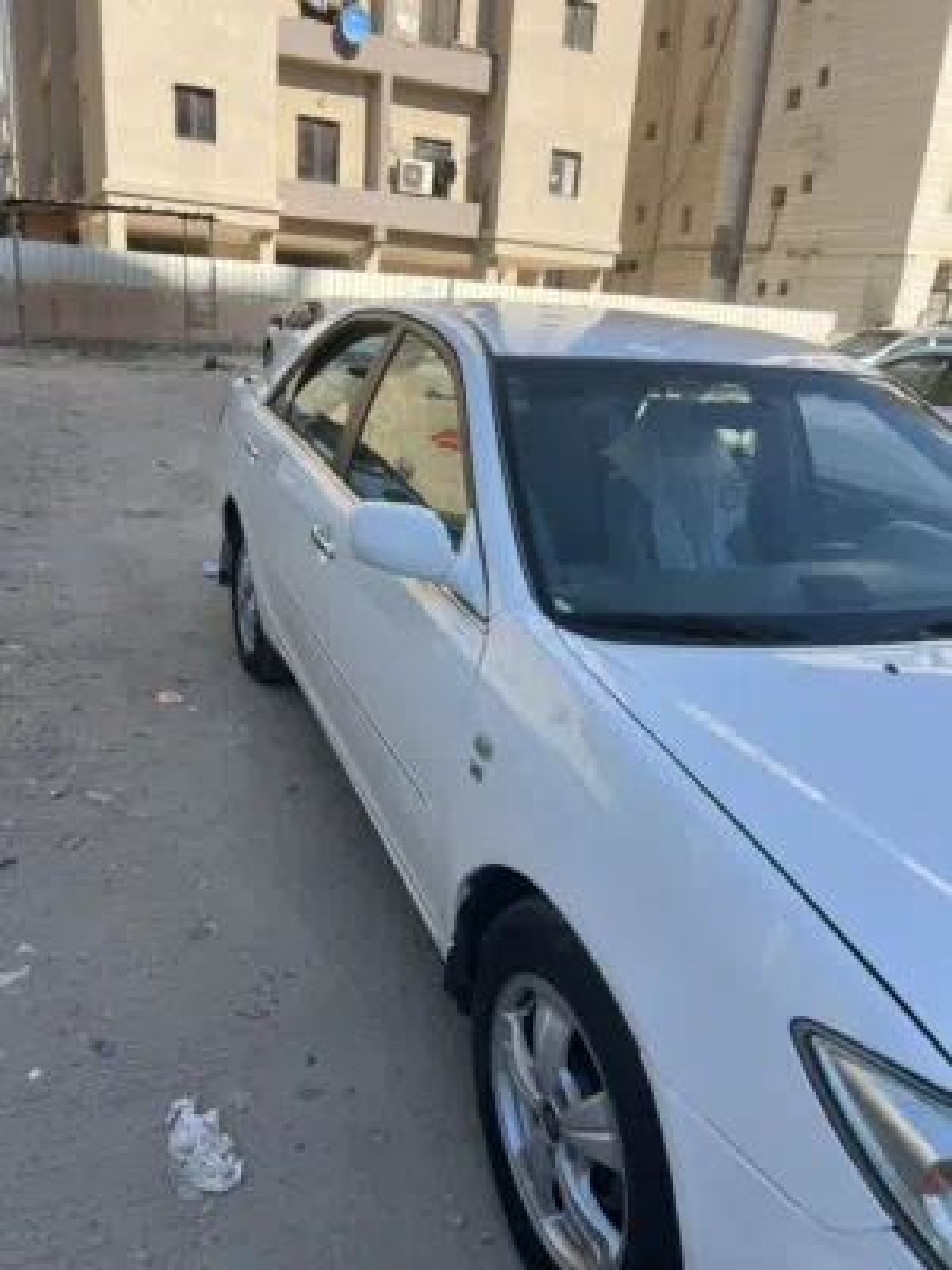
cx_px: 476
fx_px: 953
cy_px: 635
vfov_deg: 67.3
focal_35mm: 26
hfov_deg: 53.1
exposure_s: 1/2513
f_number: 1.5
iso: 50
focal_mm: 5.7
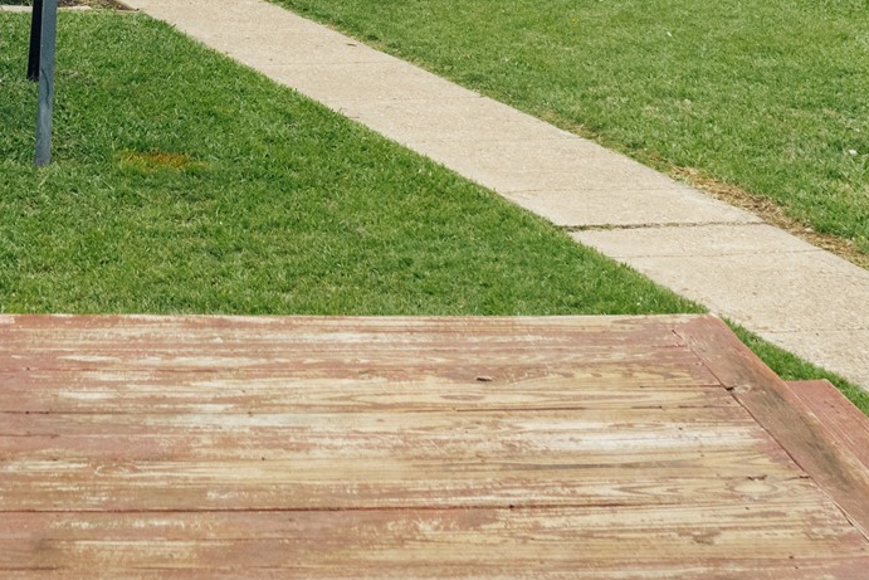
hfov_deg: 18.3
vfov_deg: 12.1
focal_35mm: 110
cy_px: -180
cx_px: 75
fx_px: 2656
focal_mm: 35
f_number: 5.6
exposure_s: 1/1000
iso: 1000
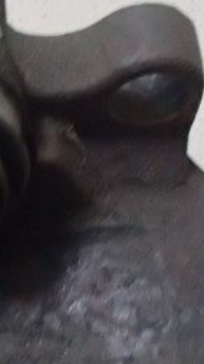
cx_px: -106
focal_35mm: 102
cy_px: 293
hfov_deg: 11.4
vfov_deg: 20.7
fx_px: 983
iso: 1600
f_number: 4.7
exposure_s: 1/13
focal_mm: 6.64
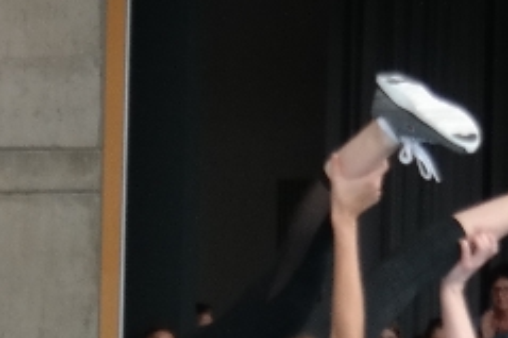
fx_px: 5753
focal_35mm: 408
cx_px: -247
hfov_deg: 5.0
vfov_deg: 3.3
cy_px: 906
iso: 400
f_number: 5.6
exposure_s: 1/80
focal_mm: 40
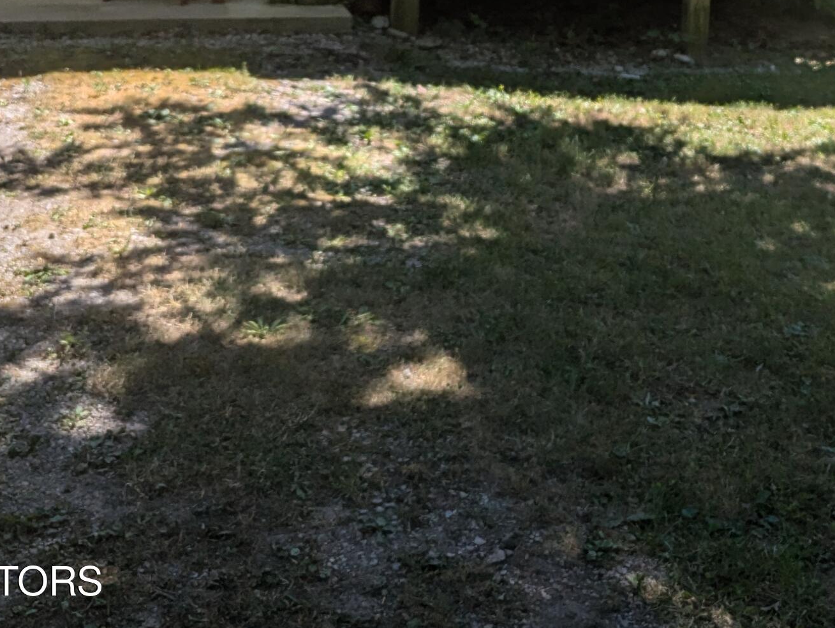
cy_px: -73
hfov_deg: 33.0
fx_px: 1328
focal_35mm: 55
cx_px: 757
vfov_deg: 24.7
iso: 42
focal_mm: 6.81
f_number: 1.85
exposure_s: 1/786
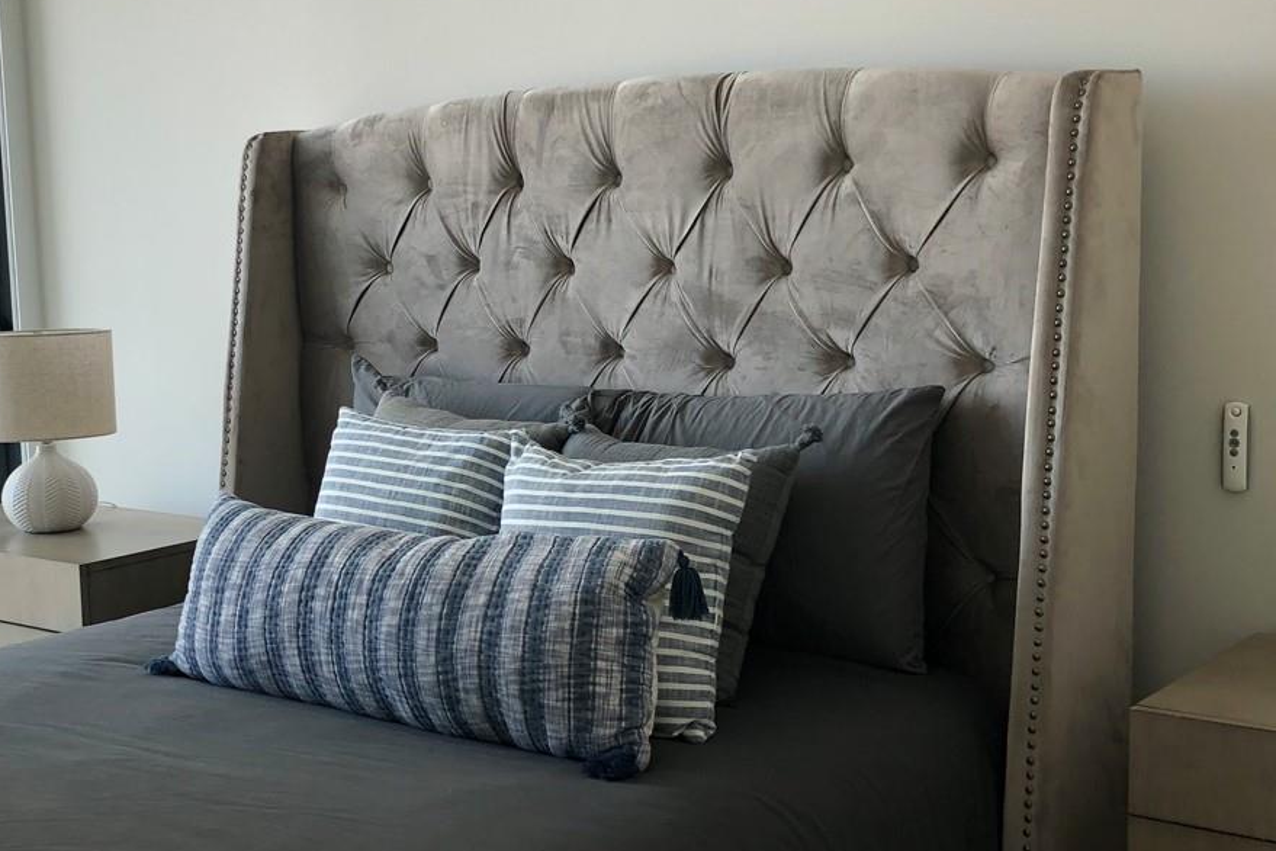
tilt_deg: -4.6
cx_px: 451
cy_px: 431
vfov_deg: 25.5
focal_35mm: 53
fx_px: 1878
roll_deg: +2.2
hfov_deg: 37.2
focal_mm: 4
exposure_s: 1/120
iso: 50
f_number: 1.8
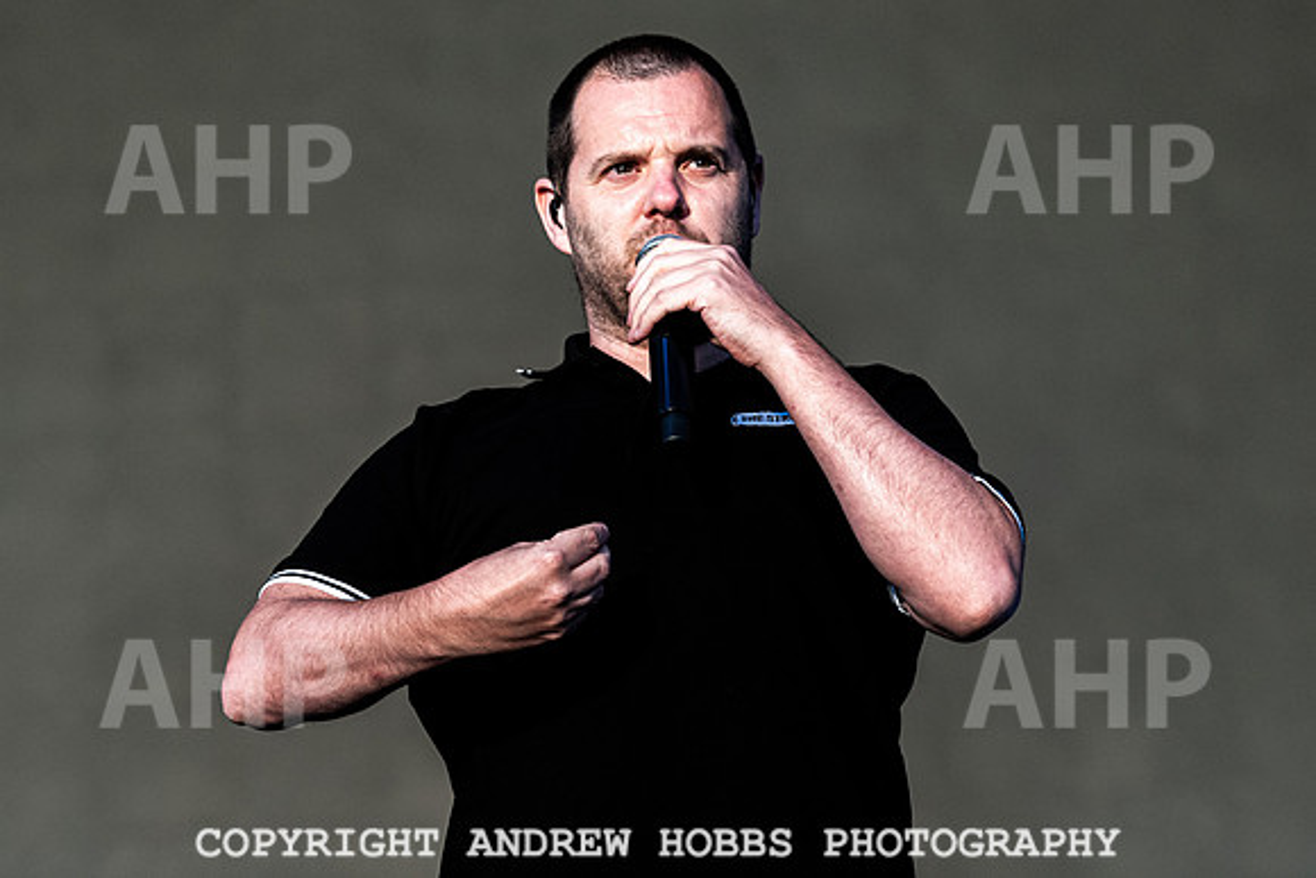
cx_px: 658
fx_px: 9023
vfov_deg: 5.6
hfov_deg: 8.3
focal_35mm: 247
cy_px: 221
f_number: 4.5
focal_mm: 165
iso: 400
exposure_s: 1/1250
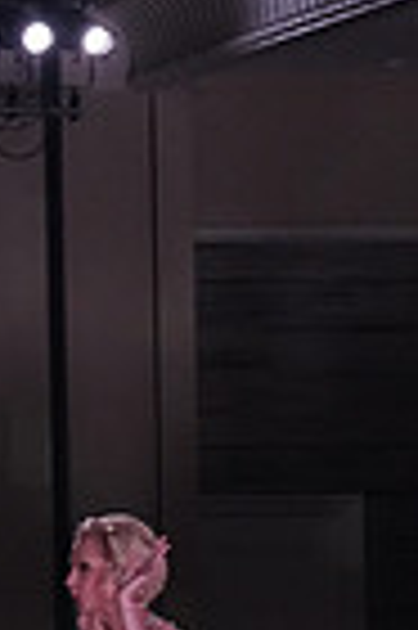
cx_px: -746
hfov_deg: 4.9
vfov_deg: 7.5
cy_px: 857
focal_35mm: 270
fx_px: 4714
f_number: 6.3
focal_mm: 65
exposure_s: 1/320
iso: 5000
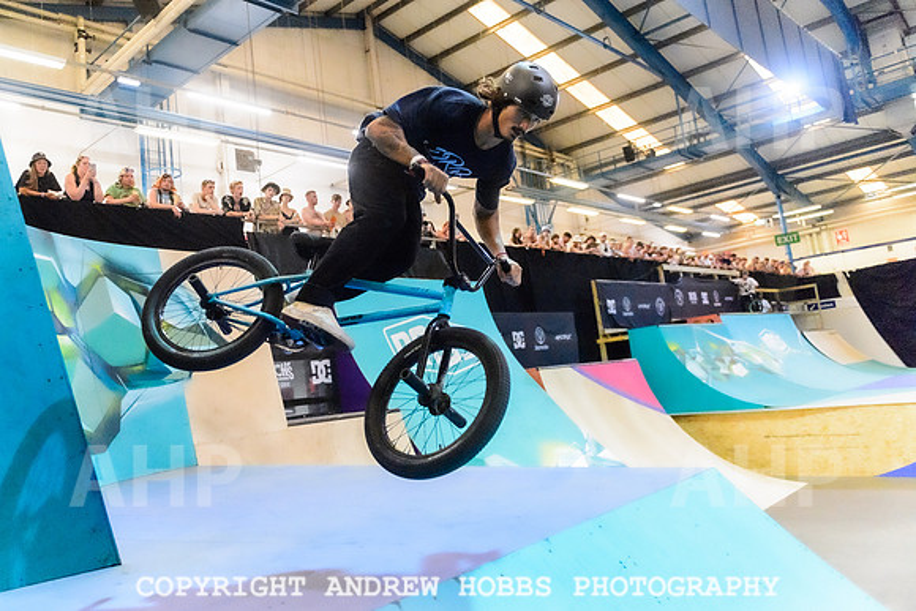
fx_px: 708
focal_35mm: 28
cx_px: 385
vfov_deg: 46.6
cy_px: 271
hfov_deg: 65.4
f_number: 2.8
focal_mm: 24
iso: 5000
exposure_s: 1/1250
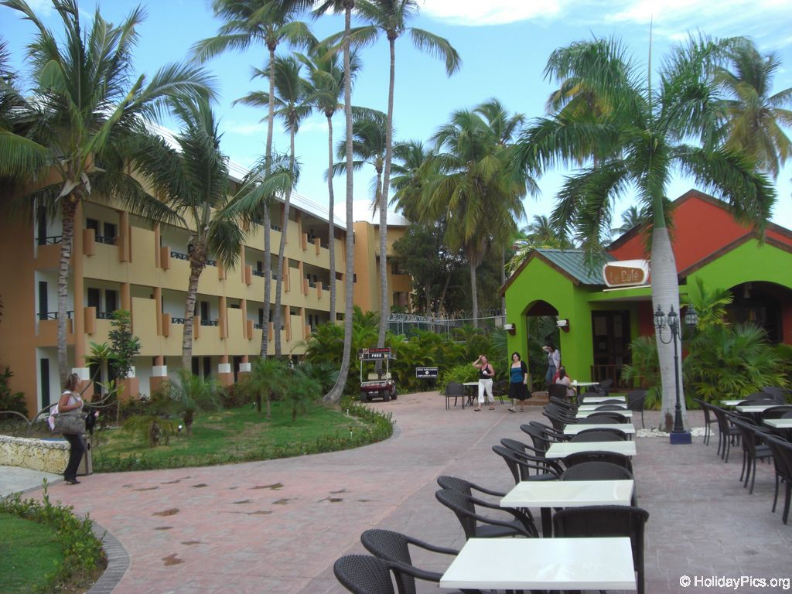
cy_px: 297
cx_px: 396
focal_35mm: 38
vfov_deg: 37.7
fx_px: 869
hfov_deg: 49.0
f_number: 2.7
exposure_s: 1/250
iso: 64
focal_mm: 6.2
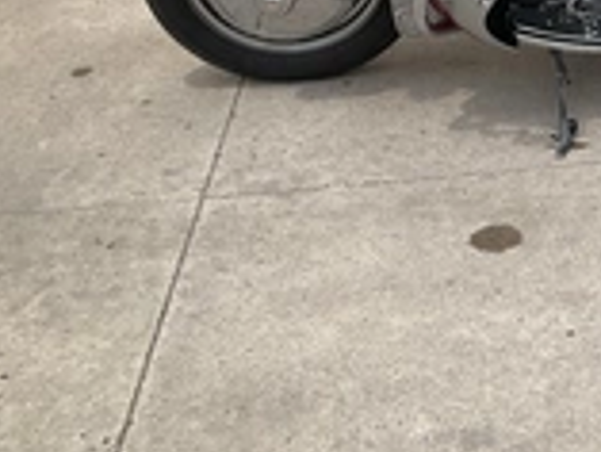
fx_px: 1286
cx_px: 655
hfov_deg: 24.6
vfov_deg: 18.7
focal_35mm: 74
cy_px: -115
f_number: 1.8
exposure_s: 1/1534
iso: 25
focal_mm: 3
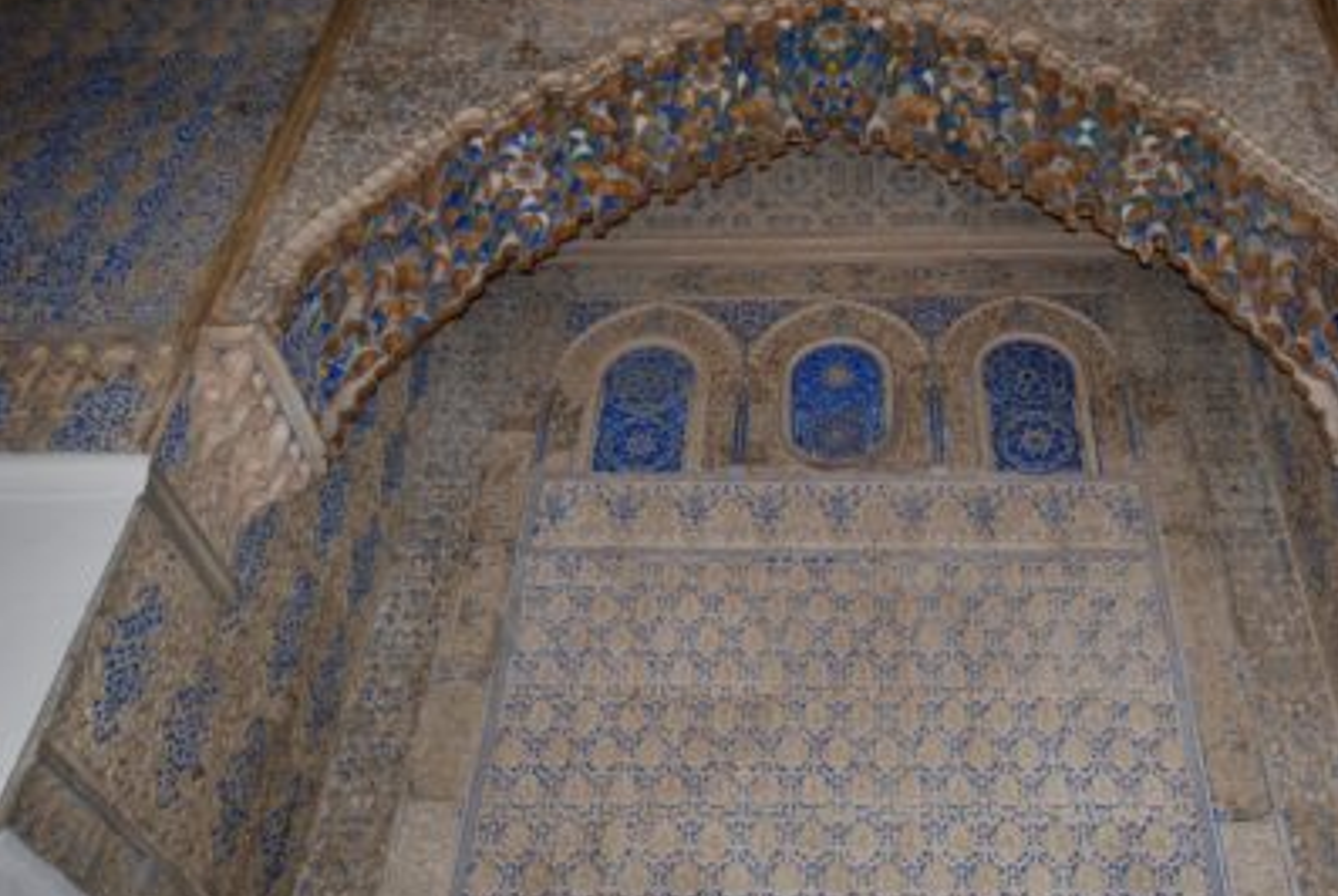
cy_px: 456
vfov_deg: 39.0
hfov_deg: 55.1
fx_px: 1266
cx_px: 839
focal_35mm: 34
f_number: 4.2
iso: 200
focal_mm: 18
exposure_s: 1/60
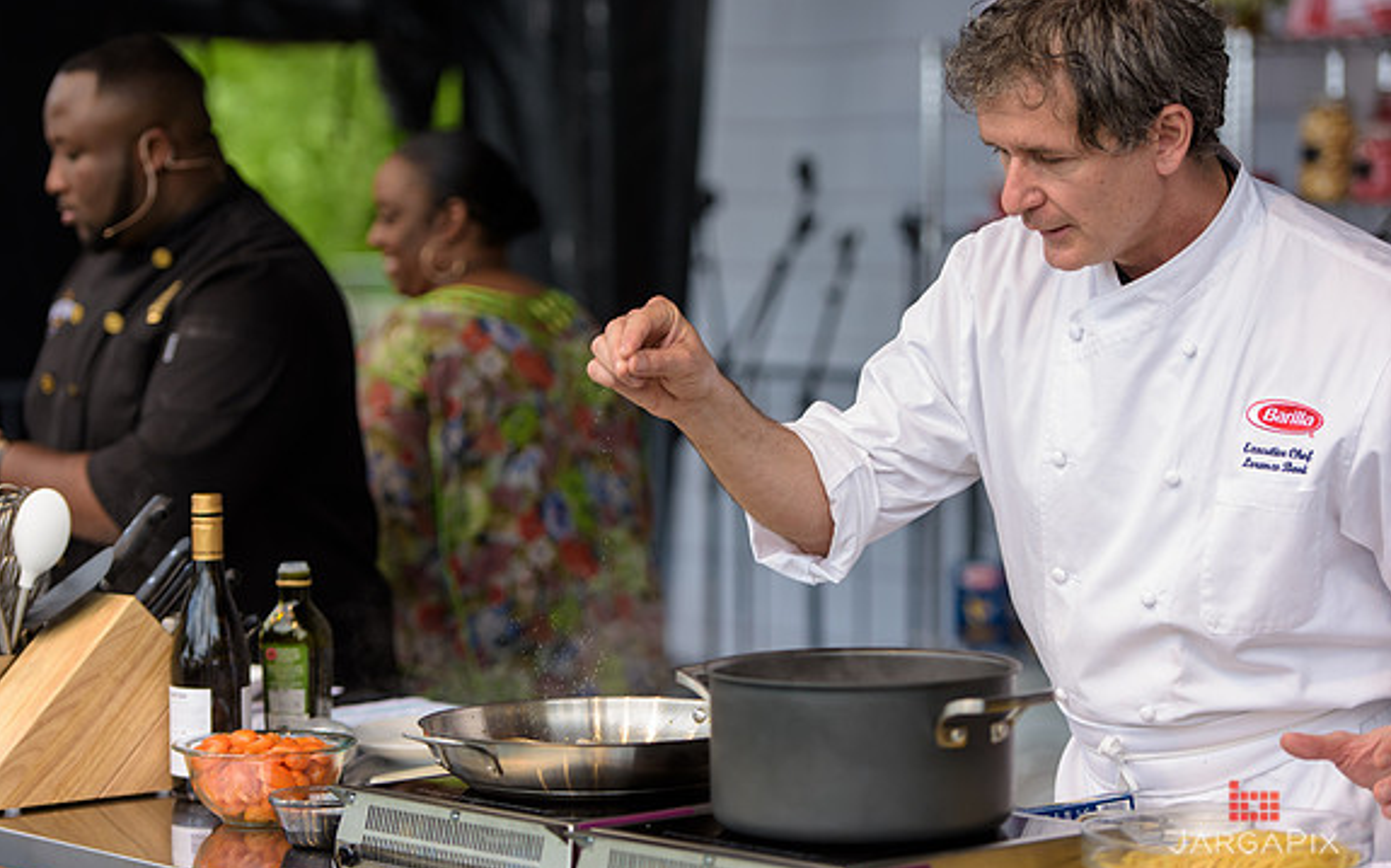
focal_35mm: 108
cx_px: 699
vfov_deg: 12.1
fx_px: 4093
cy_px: 439
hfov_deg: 19.3
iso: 250
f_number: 3.2
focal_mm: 105
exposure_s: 1/800
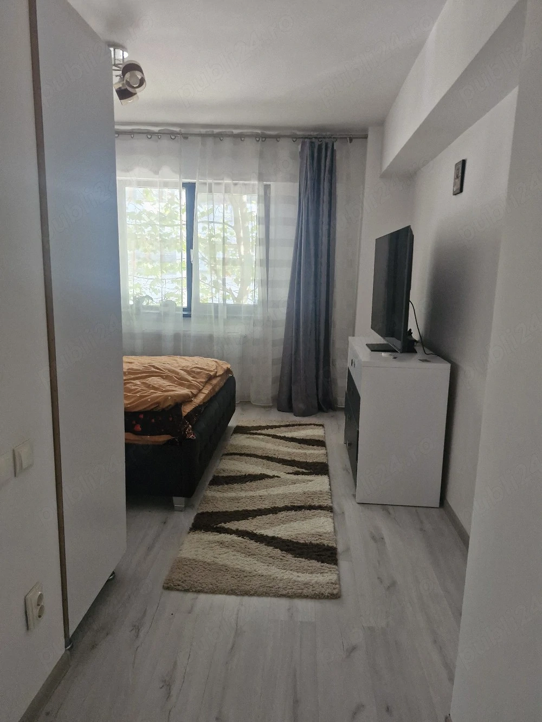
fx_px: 480
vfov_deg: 73.9
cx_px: 271
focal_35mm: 23
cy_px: 361
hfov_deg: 58.9
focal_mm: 5.54
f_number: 1.8
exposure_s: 1/100
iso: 1000
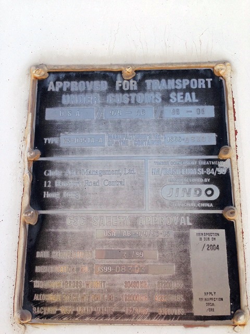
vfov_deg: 55.4
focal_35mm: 33
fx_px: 318
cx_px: 125
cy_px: 167
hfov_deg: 42.9
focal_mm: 4.13
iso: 50
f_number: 2.4
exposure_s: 1/1063
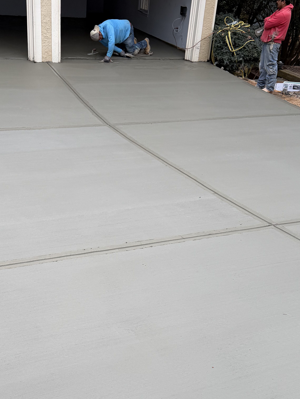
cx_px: 122
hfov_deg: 32.1
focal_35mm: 45
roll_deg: -4.0
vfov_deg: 41.8
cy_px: 245
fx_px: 520
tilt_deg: -26.6
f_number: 1.78
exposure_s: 1/365
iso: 80
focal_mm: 6.76
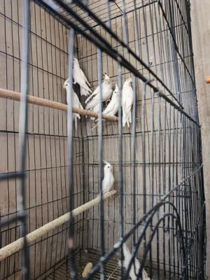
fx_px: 186
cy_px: 140
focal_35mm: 23
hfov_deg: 58.9
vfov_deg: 73.9
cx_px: 105
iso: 3764
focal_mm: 5.89
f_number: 1.8
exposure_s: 1/33.3
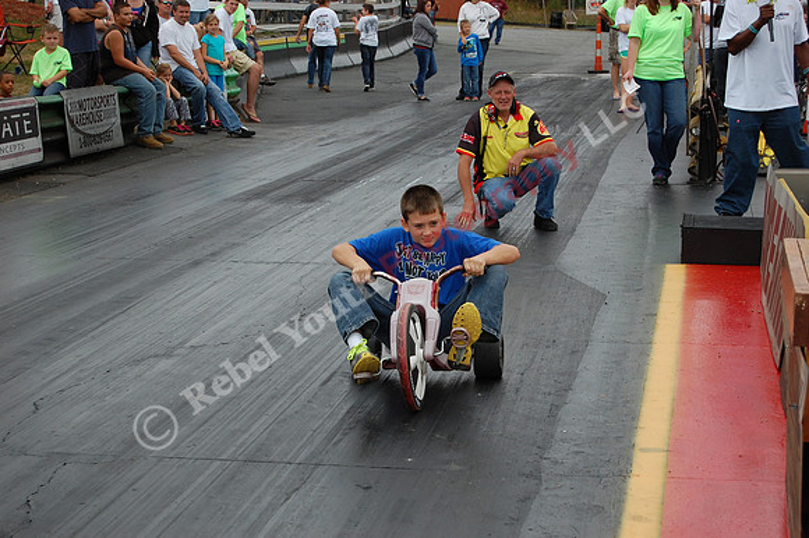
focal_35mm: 82
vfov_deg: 16.5
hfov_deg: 24.6
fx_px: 1853
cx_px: 404
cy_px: 269
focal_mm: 55
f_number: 5.6
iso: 360
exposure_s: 1/1000
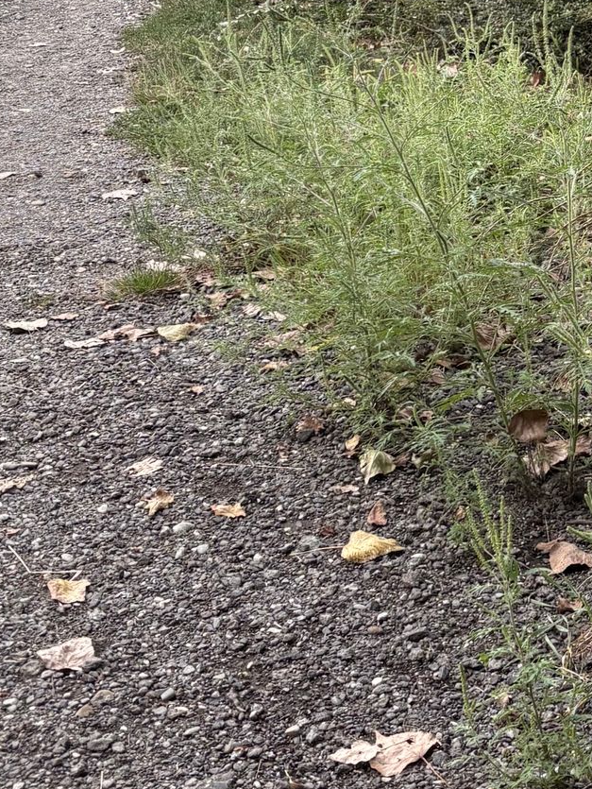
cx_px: 651
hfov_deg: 17.2
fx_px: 1891
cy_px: 189
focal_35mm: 83
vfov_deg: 23.3
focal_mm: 5.96
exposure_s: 1/122
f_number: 1.6
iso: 100
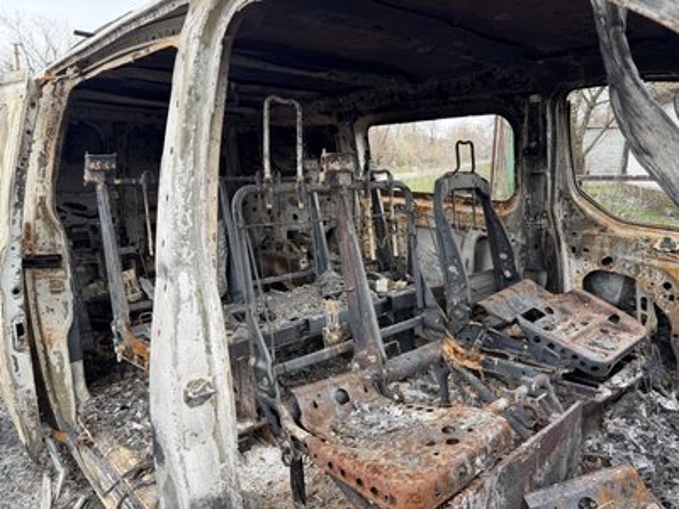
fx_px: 471
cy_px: 254
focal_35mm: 24
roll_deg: +0.6
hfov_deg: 71.6
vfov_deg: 56.8
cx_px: 340
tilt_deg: -11.7
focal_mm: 6.76
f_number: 1.78
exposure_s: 1/547
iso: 80
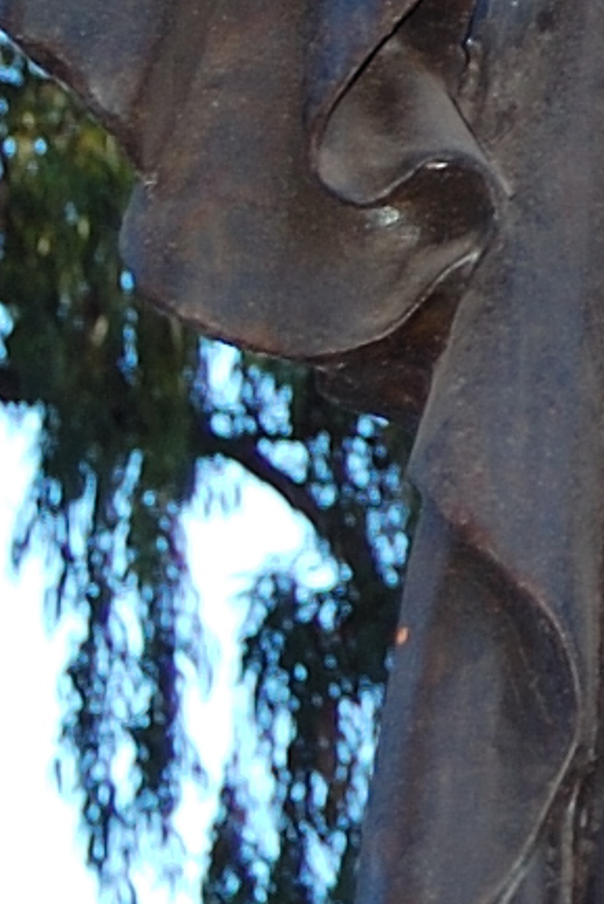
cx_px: 1812
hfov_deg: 3.8
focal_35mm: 354
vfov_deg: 5.8
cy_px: 326
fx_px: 8901
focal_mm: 34
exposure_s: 1/100
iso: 200
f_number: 5
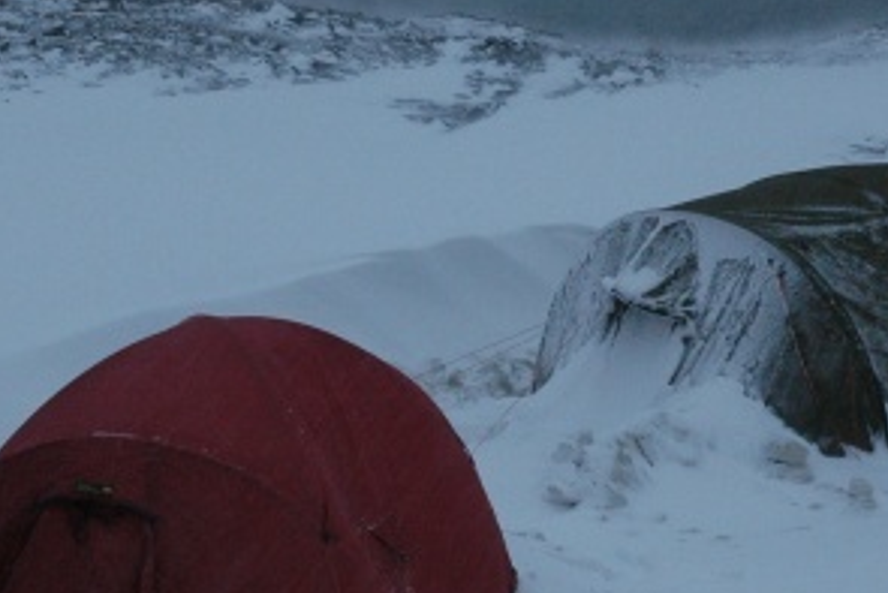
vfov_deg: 10.5
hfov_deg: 15.8
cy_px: 433
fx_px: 3208
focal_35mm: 130
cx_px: 373
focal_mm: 40
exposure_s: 1/125
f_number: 5.6
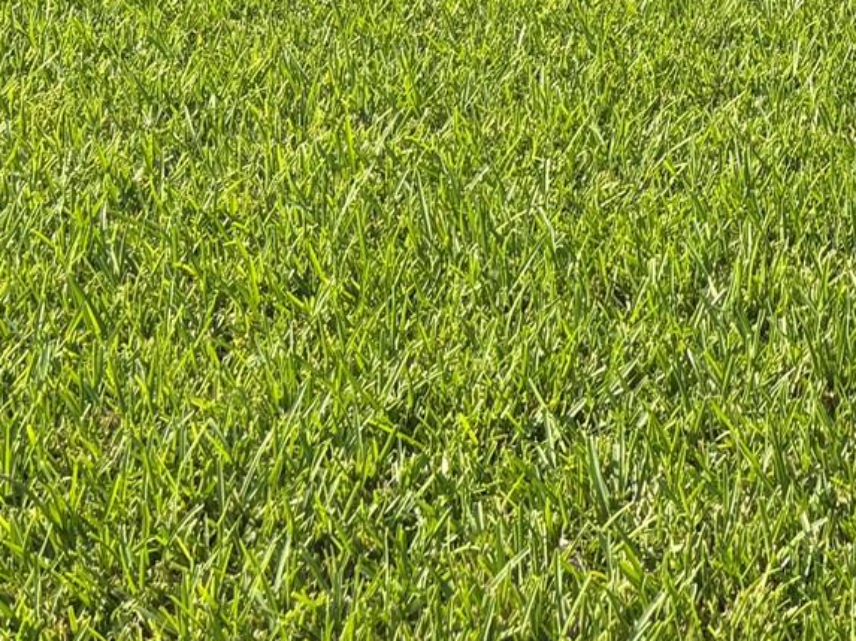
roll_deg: -0.7
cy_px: -347
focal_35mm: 93
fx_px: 2298
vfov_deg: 14.7
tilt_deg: -7.0
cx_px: 1034
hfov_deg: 19.8
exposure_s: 1/2208
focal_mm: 5.96
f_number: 1.6
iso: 50
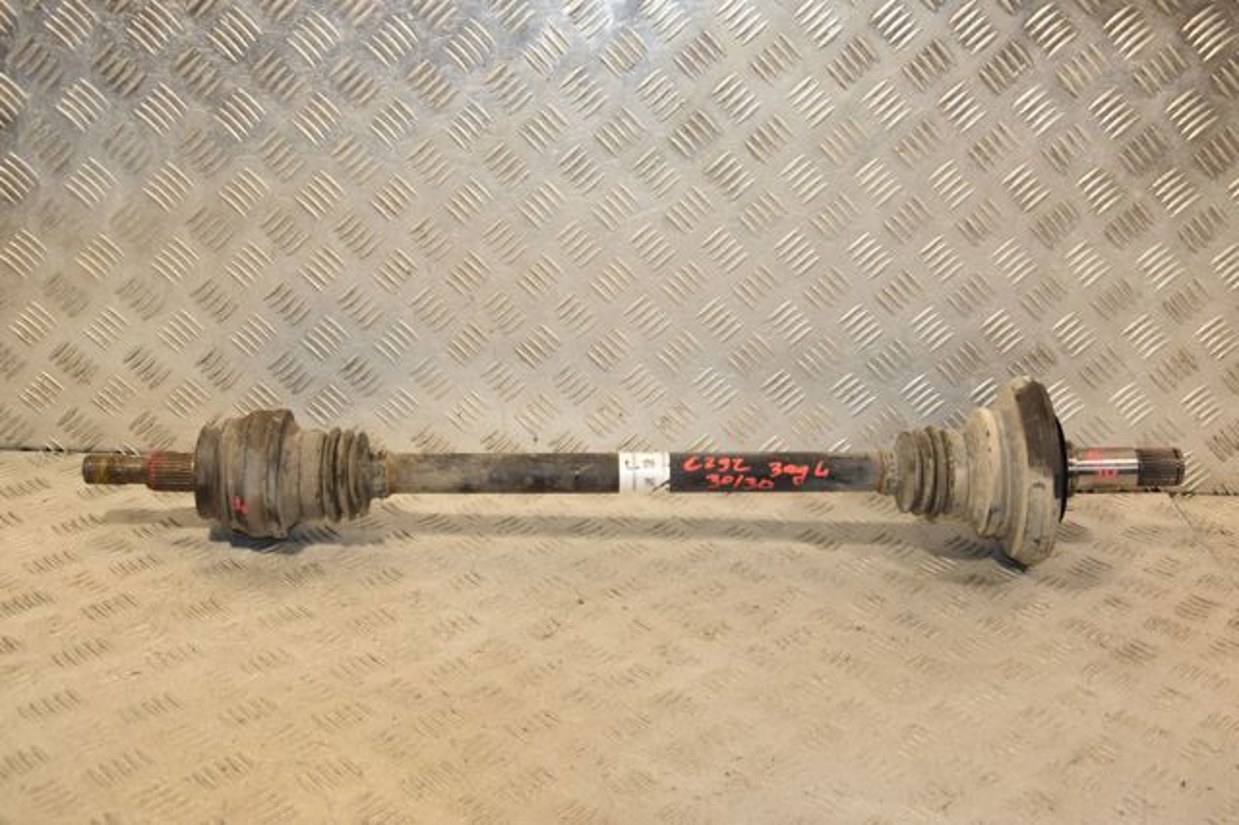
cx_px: 620
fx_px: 1548
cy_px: 412
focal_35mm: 45
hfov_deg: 43.6
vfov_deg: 29.8
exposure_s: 1/200
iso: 800
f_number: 7.1
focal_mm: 30
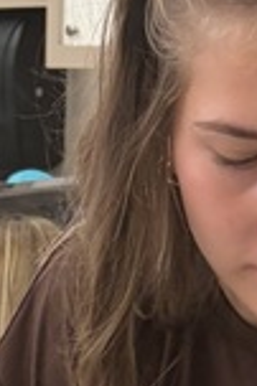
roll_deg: +2.4
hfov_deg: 7.4
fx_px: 1953
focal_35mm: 182
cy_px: 1176
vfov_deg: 9.0
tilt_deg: -29.7
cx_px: -109
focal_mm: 5.96
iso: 64
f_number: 1.6
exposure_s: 1/60
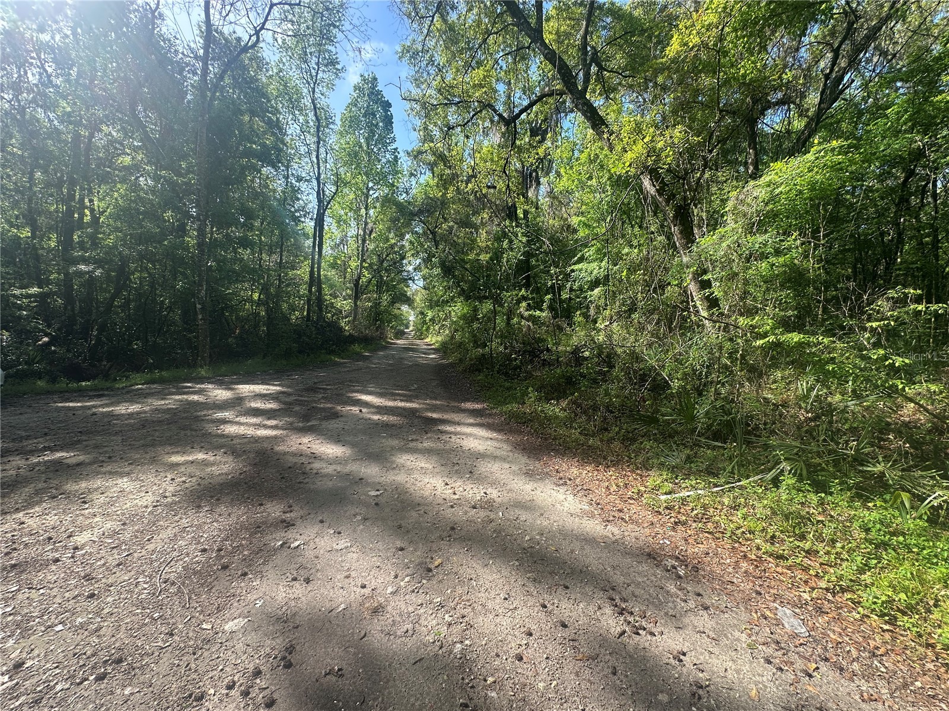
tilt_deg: -1.9
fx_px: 384
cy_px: 356
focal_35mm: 14
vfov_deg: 85.7
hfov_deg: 102.1
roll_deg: -3.0
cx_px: 474
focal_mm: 2.22
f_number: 2.2
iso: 40
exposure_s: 1/404
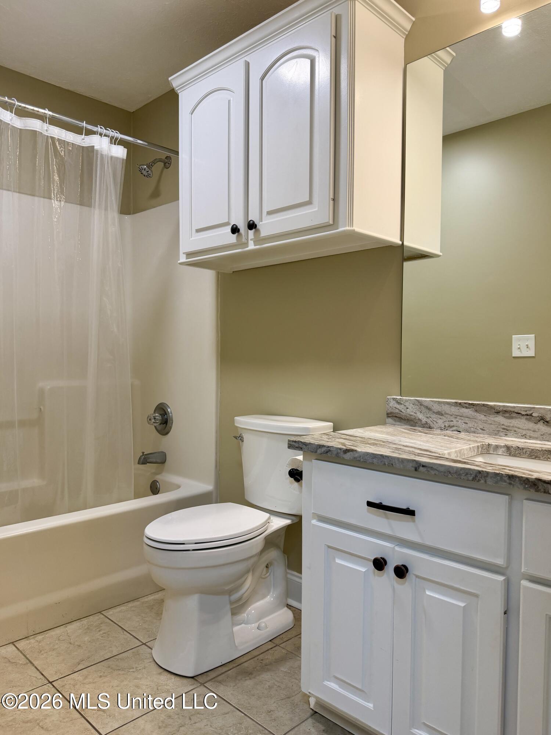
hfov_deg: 56.8
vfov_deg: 71.6
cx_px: 276
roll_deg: -0.3
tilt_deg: +0.4
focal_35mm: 24
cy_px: 368
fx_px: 509
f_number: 1.78
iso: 160
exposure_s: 1/120
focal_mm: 6.76
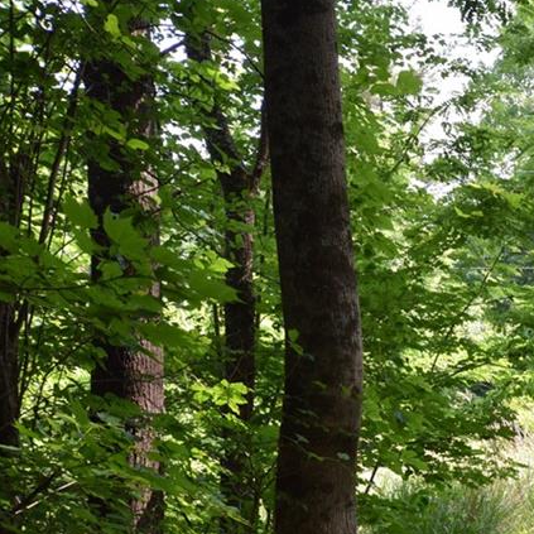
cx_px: 625
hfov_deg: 21.8
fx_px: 1292
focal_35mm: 74
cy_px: 362
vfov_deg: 23.2
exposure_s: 1/160
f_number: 6.3
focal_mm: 24
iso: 400
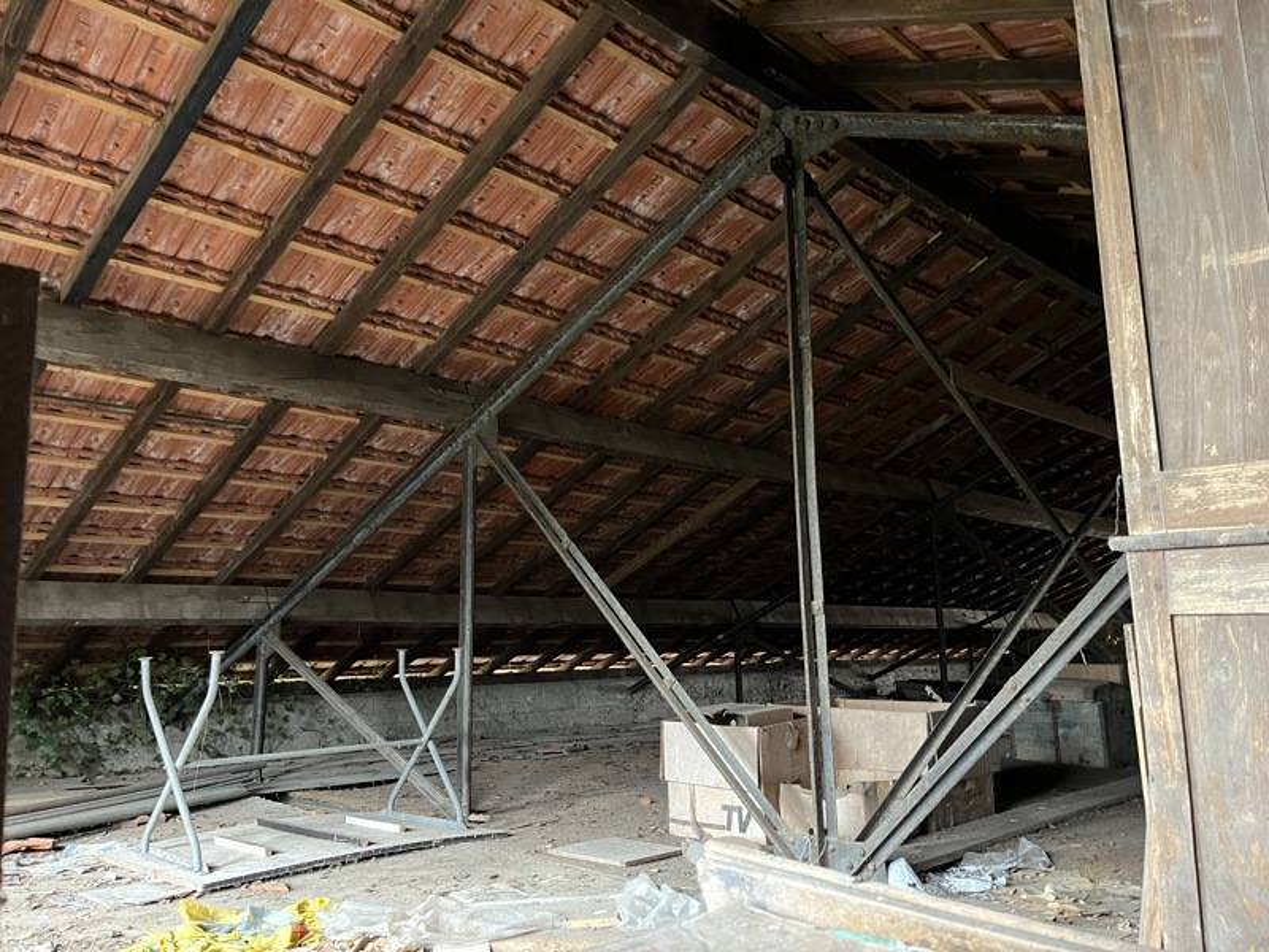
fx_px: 953
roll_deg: +0.4
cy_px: 476
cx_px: 634
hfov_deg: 67.3
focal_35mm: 26
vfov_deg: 53.1
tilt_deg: +8.9
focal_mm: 5.1
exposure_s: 1/30
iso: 640
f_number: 1.6
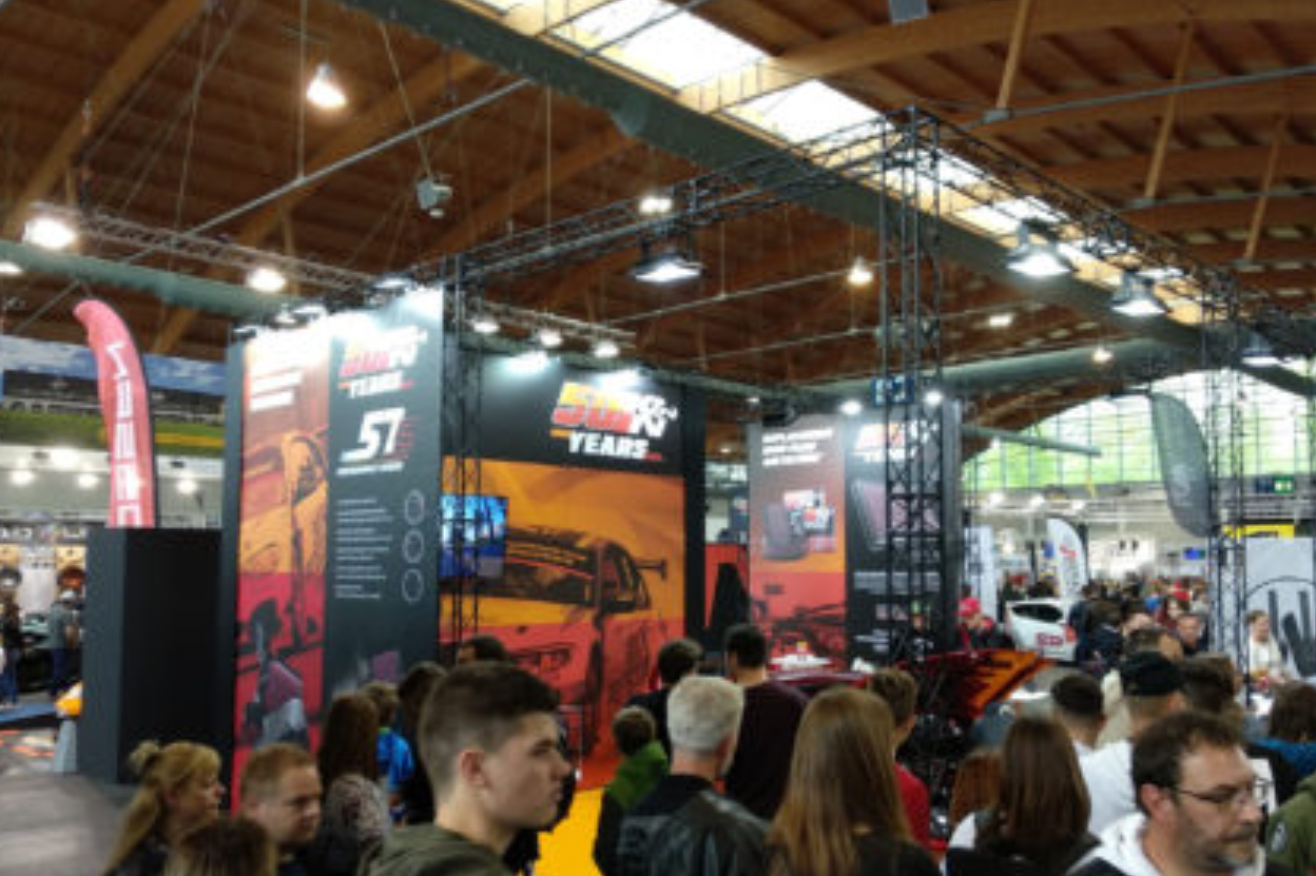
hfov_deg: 61.9
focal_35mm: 30
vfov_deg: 43.5
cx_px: 707
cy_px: 490
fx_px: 1096
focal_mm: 3.81
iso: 320
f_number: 2.2
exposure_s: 1/50
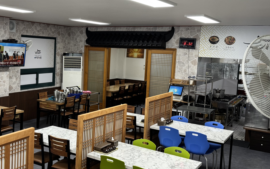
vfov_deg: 30.5
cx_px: 90
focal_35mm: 42
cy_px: 77
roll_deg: -2.2
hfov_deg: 46.4
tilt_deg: -6.1
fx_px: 309
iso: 125
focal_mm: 6.76
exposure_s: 1/60
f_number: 1.78
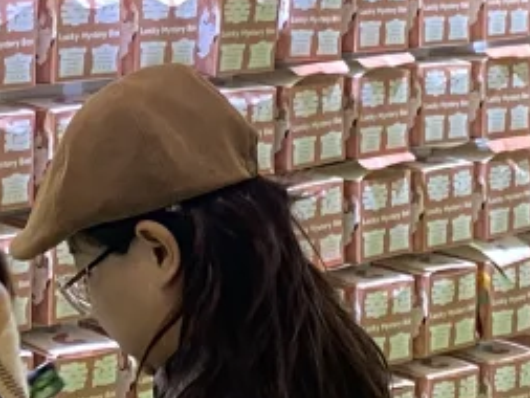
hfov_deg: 13.3
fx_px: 2267
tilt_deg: +10.0
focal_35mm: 148
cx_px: 308
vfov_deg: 9.0
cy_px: -576
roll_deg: +0.3
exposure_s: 1/50
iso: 100
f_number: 1.8
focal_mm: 4.25
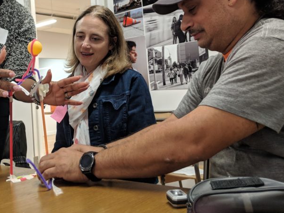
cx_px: 79
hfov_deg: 40.3
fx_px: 377
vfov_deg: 31.1
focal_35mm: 46
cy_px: 58
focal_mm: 4.44
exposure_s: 1/120
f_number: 1.8
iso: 197
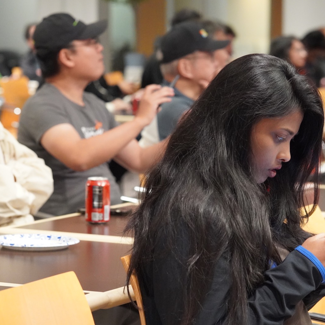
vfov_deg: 12.1
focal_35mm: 145
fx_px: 1536
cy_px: 162
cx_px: 121
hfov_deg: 12.1
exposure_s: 1/160
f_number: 4
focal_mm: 75
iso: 6400
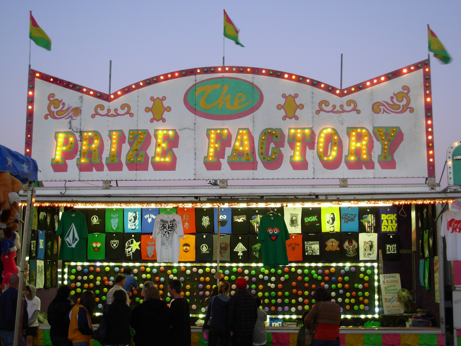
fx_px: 693
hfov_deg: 36.8
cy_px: 173
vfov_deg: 28.0
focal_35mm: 52
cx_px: 230
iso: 50
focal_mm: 8.5
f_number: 3.2
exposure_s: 1/22.6
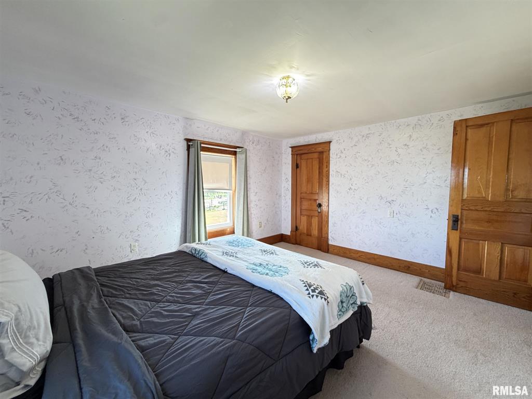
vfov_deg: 85.7
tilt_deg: -4.1
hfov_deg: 102.1
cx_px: 266
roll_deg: -0.3
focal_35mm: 14
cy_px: 200
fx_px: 215
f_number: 2.2
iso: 320
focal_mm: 2.22
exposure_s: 1/120
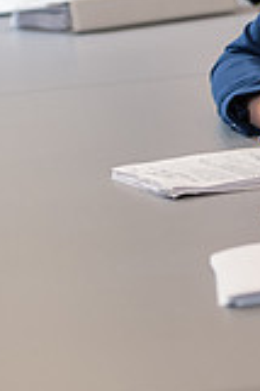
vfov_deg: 6.7
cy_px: 74
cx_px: 569
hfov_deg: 4.4
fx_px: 3322
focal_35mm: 306
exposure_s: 1/125
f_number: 3.5
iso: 1000
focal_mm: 85
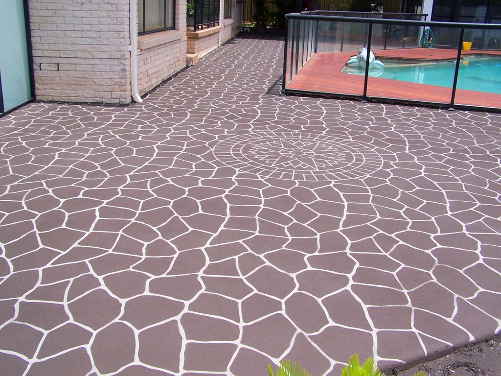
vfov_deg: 37.7
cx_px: 250
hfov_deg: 49.0
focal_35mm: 38
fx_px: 550
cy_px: 188
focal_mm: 6.3
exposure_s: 1/750
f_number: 4
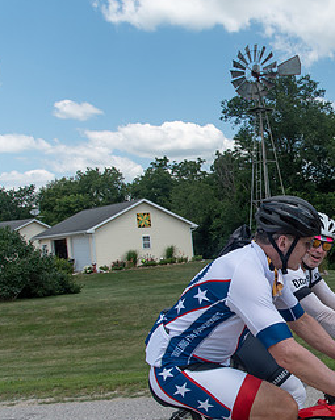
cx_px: 331
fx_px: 508
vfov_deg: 44.6
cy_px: 246
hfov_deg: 33.5
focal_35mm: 41
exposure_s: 1/640
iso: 200
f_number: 6.3
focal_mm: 24
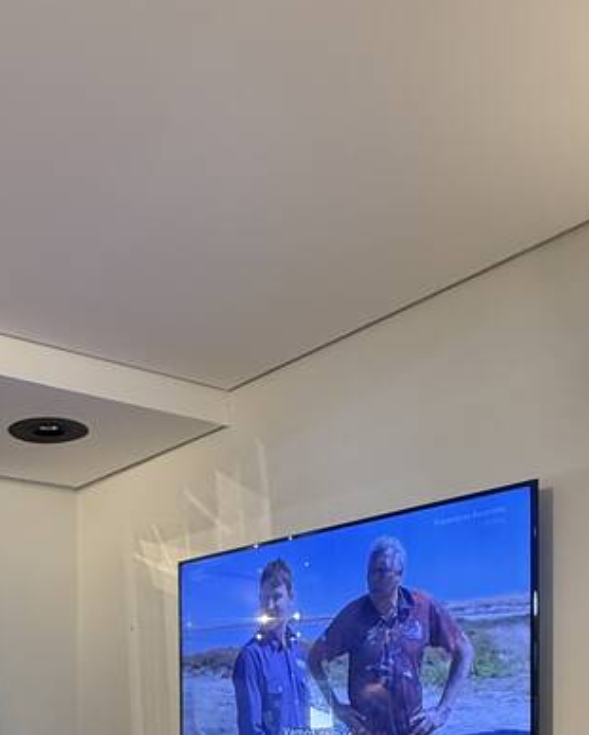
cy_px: 714
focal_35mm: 38
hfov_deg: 37.4
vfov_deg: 42.2
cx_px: 95
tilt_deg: -1.0
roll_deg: -1.0
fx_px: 827
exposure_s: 1/60
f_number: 2.2
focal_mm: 2.22
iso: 250
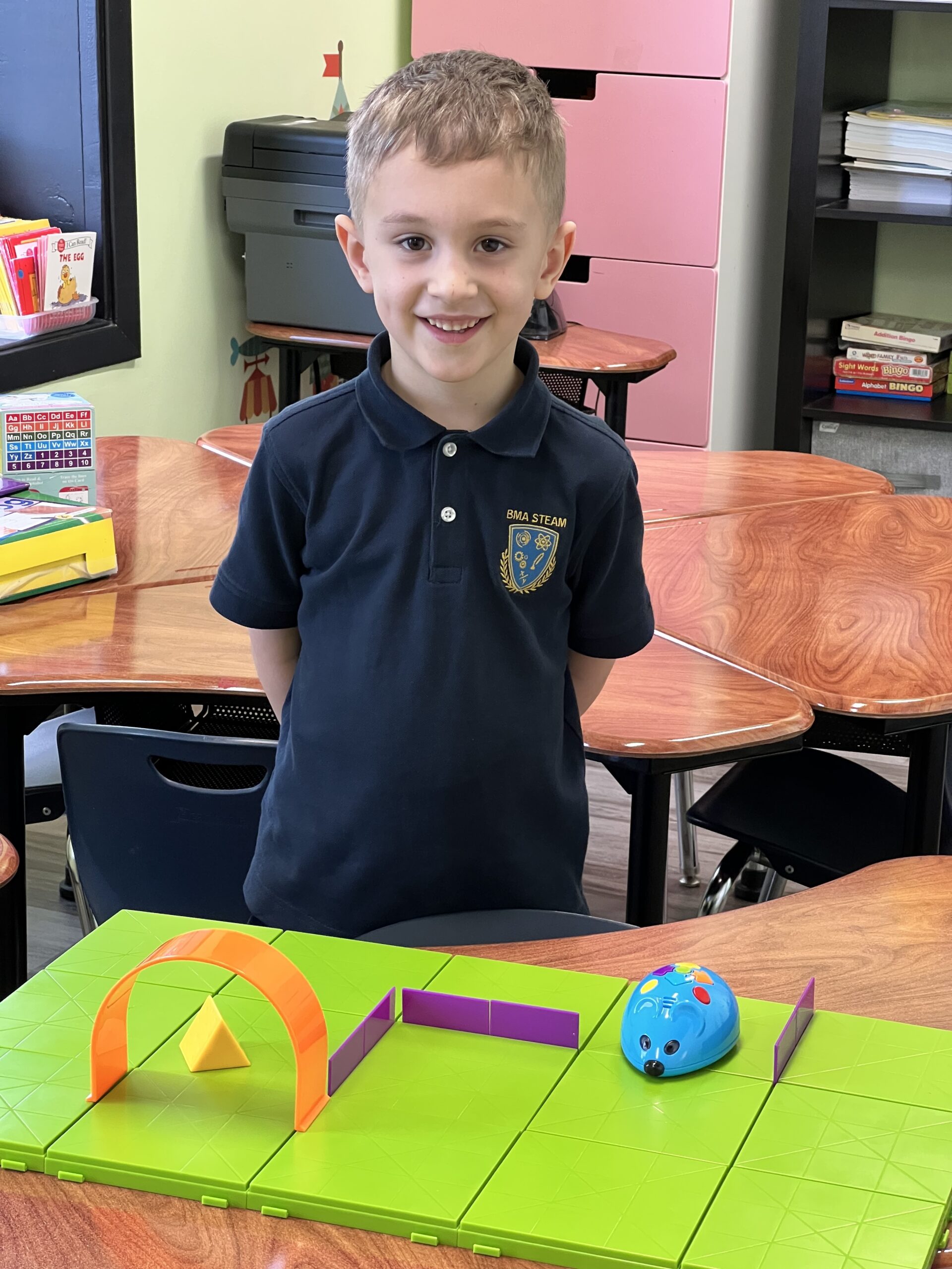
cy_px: 634
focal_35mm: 77
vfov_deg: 25.3
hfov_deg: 19.1
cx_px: 476
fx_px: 2824
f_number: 2.8
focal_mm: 9
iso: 250
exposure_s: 1/60
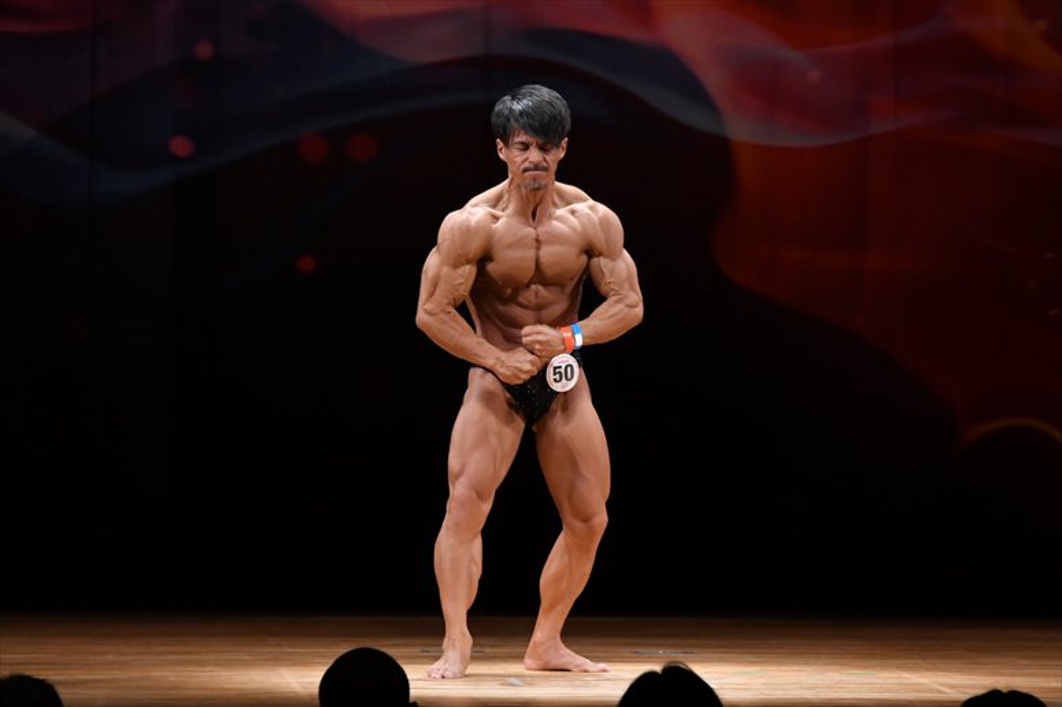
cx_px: 531
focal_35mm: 270
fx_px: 7961
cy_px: 354
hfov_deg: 7.6
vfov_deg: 5.1
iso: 3200
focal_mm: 180
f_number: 5.6
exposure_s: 1/400
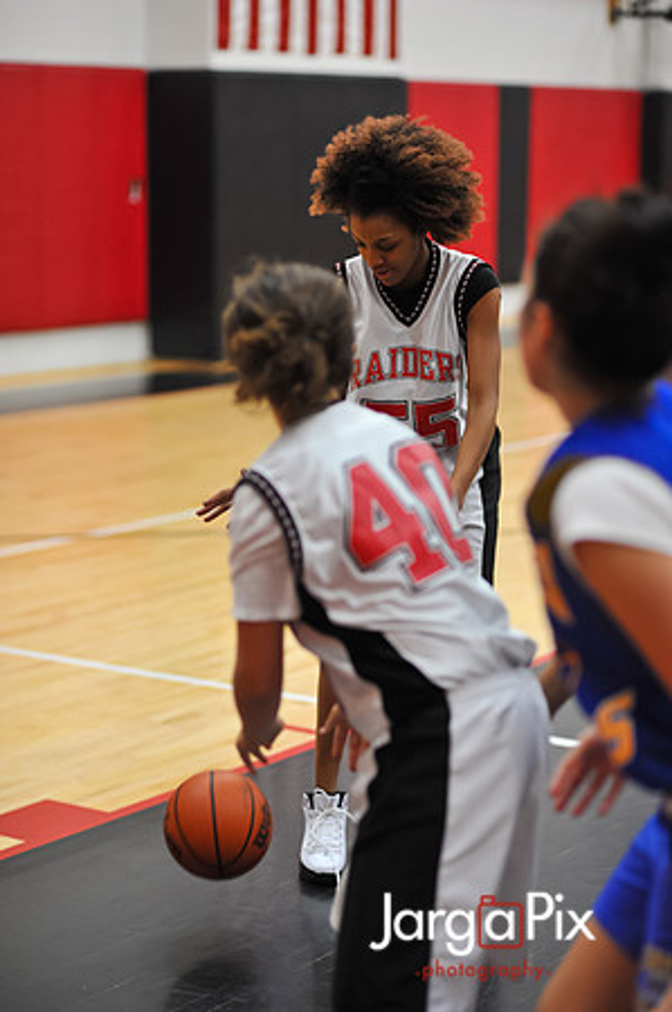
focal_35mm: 85
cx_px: 336
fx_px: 2385
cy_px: 506
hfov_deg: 16.0
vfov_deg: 23.9
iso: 1600
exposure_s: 1/500
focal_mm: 85
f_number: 2.2
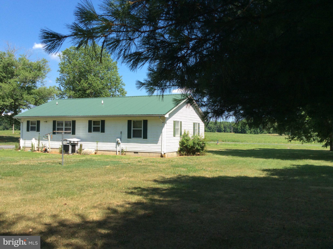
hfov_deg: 56.9
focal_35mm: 32
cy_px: 124
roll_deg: +2.2
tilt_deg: +2.2
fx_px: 307
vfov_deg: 44.0
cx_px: 166
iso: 32
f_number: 2.4
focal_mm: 3.3
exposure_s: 1/794
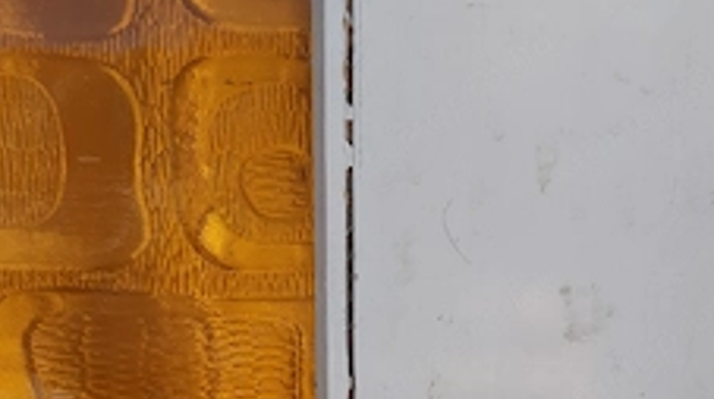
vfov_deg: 22.9
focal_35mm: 50
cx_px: 365
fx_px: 945
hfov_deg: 41.4
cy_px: 399
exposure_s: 1/910
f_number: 1.7
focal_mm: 3.93
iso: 40
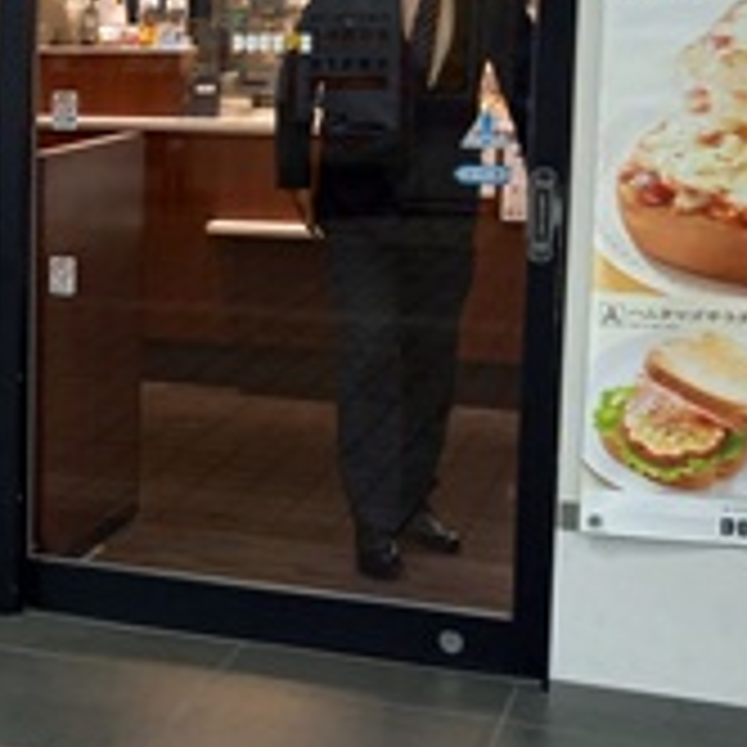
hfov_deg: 18.7
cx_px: -266
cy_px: 297
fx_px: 2075
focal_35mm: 85
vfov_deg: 20.4
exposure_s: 1/50
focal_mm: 4.65
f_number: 1.8
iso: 125
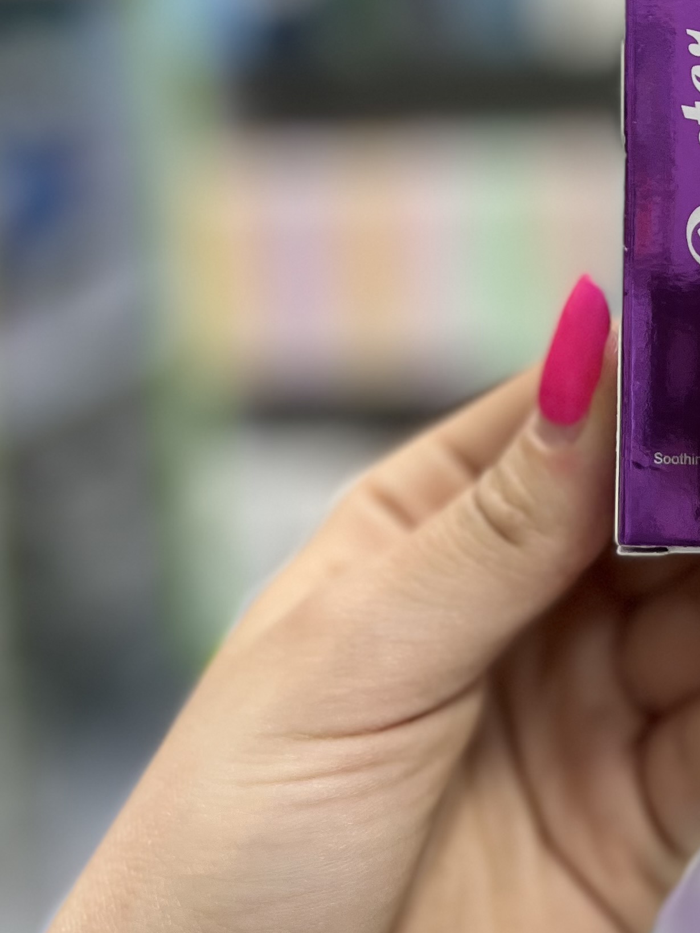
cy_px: 86
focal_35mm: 64
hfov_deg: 21.9
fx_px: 1725
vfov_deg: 29.0
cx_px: 734
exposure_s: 1/100
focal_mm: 5.1
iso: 80
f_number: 1.6
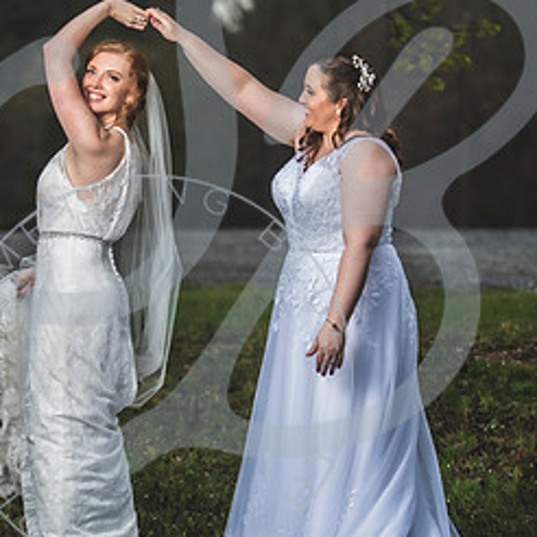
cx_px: 249
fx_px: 2861
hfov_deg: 10.7
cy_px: 212
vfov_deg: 10.7
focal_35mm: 163
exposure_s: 1/250
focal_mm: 105
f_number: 2.8
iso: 100
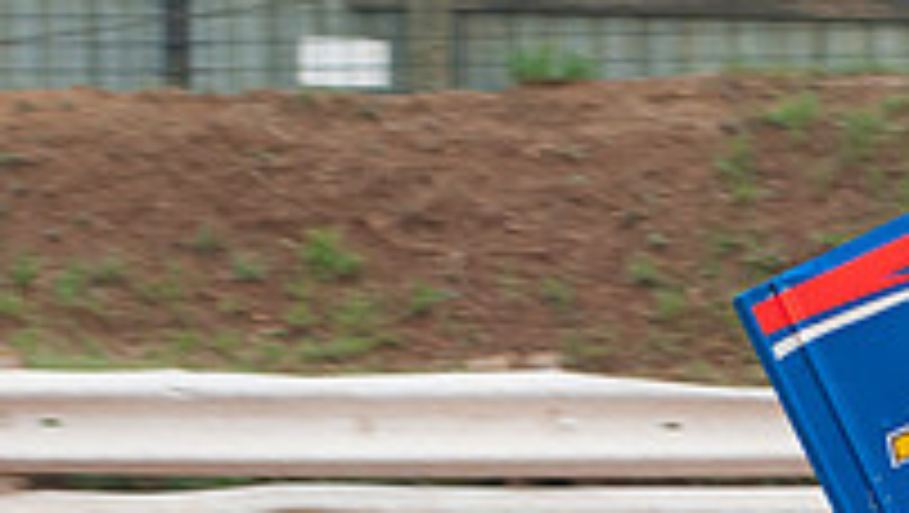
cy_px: 680
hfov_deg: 5.0
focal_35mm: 429
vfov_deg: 2.8
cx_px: 1233
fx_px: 10348
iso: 400
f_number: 4
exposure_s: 1/320
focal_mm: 95
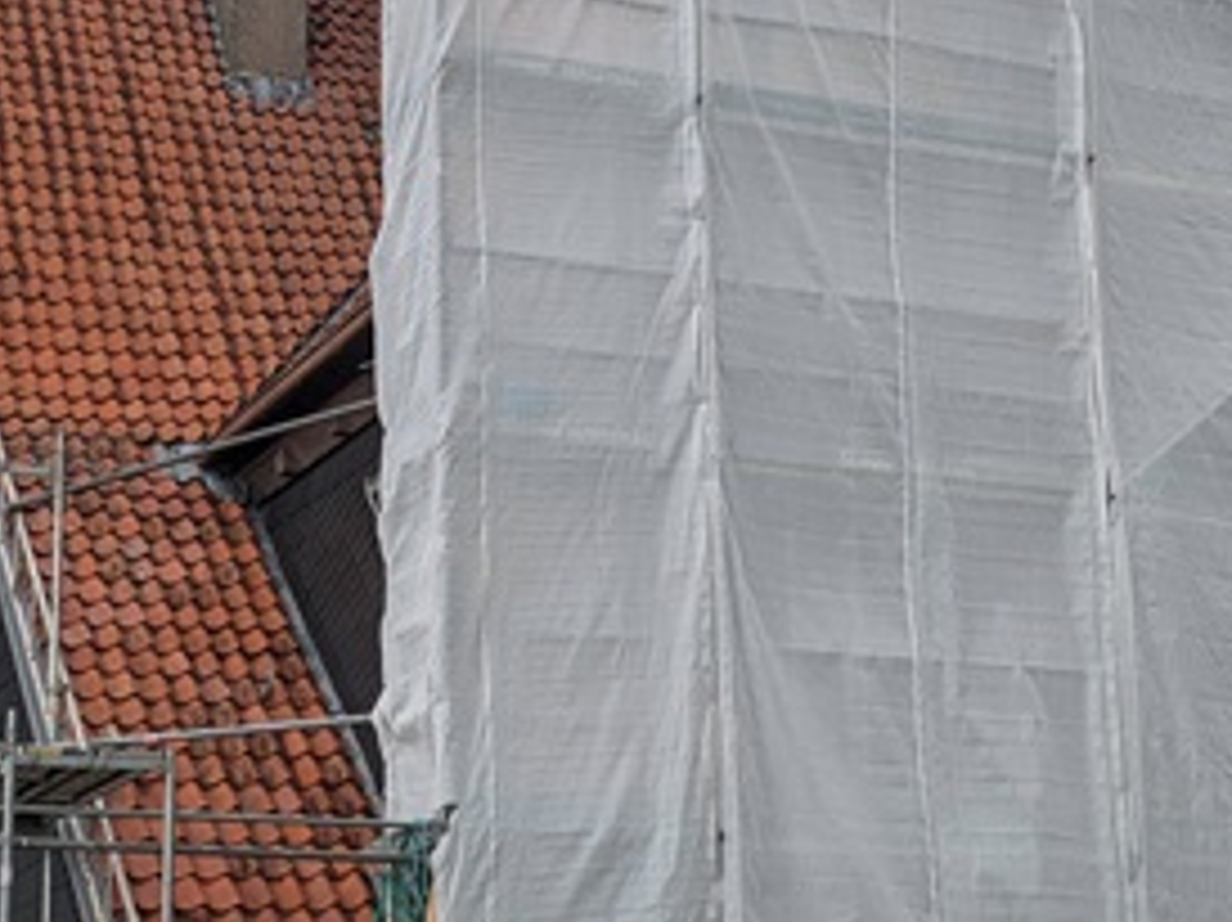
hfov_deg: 26.7
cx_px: 508
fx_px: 2596
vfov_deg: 20.1
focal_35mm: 73
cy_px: 549
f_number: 1.9
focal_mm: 5.4
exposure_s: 1/935
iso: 43
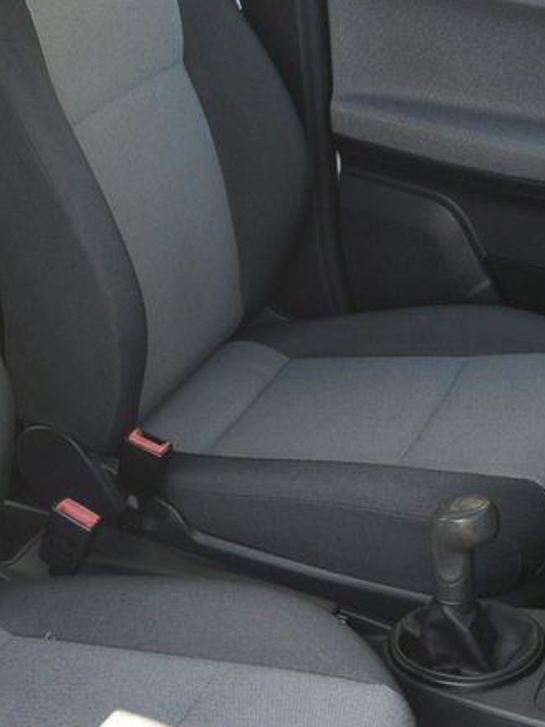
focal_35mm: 65
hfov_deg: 21.8
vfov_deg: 29.5
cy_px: 521
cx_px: 12
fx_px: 1365
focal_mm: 11
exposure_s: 1/250
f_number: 3.5
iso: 200
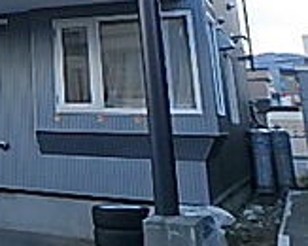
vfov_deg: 21.9
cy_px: -56
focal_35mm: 64
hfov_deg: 24.6
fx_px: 583
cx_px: -123
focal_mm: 3.7
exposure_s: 1/200
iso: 125
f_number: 3.5
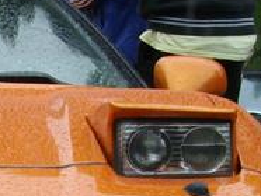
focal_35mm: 232
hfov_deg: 8.4
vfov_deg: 6.4
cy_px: 228
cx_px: -111
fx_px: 1752
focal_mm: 6
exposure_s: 1/320
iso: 80
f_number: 2.7
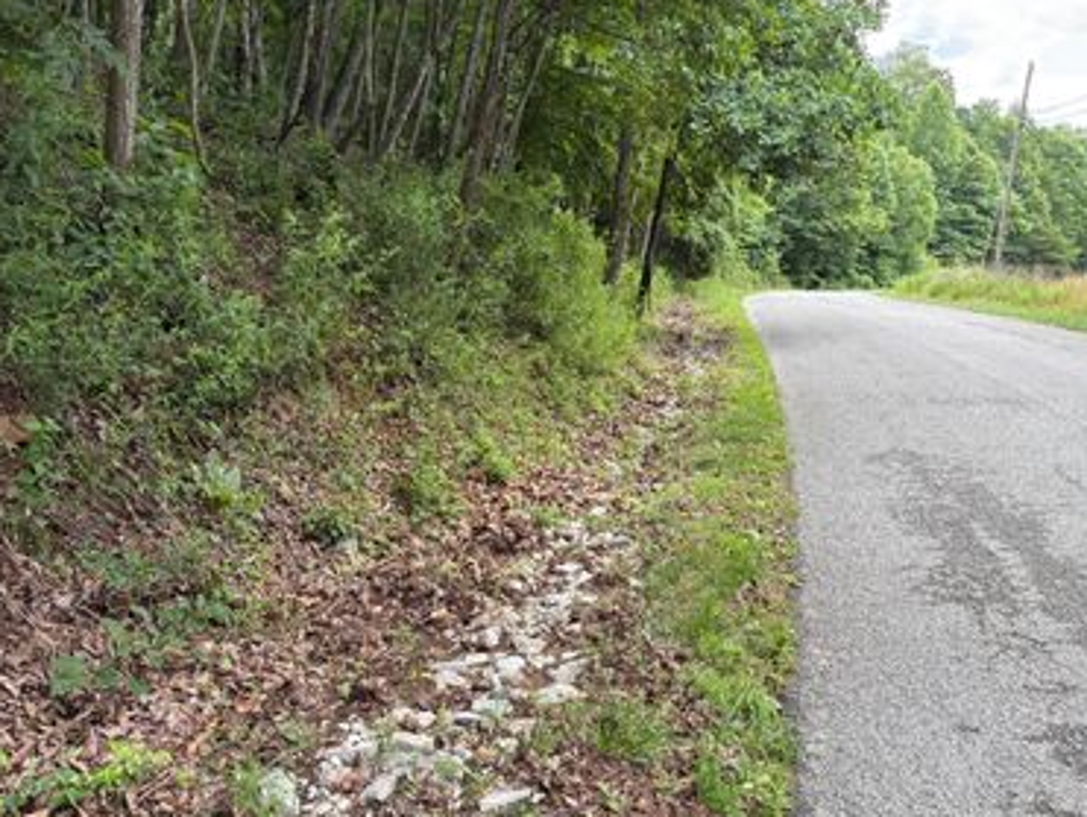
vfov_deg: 40.7
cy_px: 362
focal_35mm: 35
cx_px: 533
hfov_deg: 52.6
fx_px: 1100
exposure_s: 1/181
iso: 40
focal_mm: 5.96
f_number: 1.6
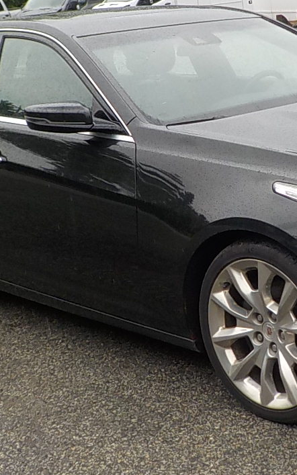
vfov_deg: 28.4
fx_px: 932
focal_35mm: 72
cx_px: 258
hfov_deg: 17.9
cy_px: 162
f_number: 3.3
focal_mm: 4.1
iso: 125
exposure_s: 1/400
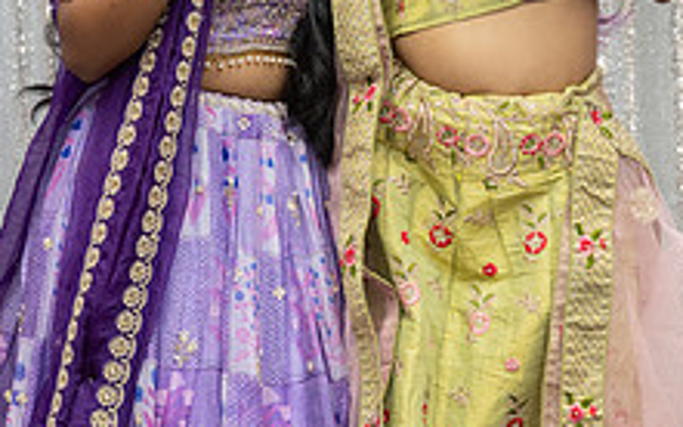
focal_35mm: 190
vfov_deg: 6.9
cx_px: 306
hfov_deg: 11.0
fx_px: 3536
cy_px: 82
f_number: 3.5
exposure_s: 1/160
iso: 800
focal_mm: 70
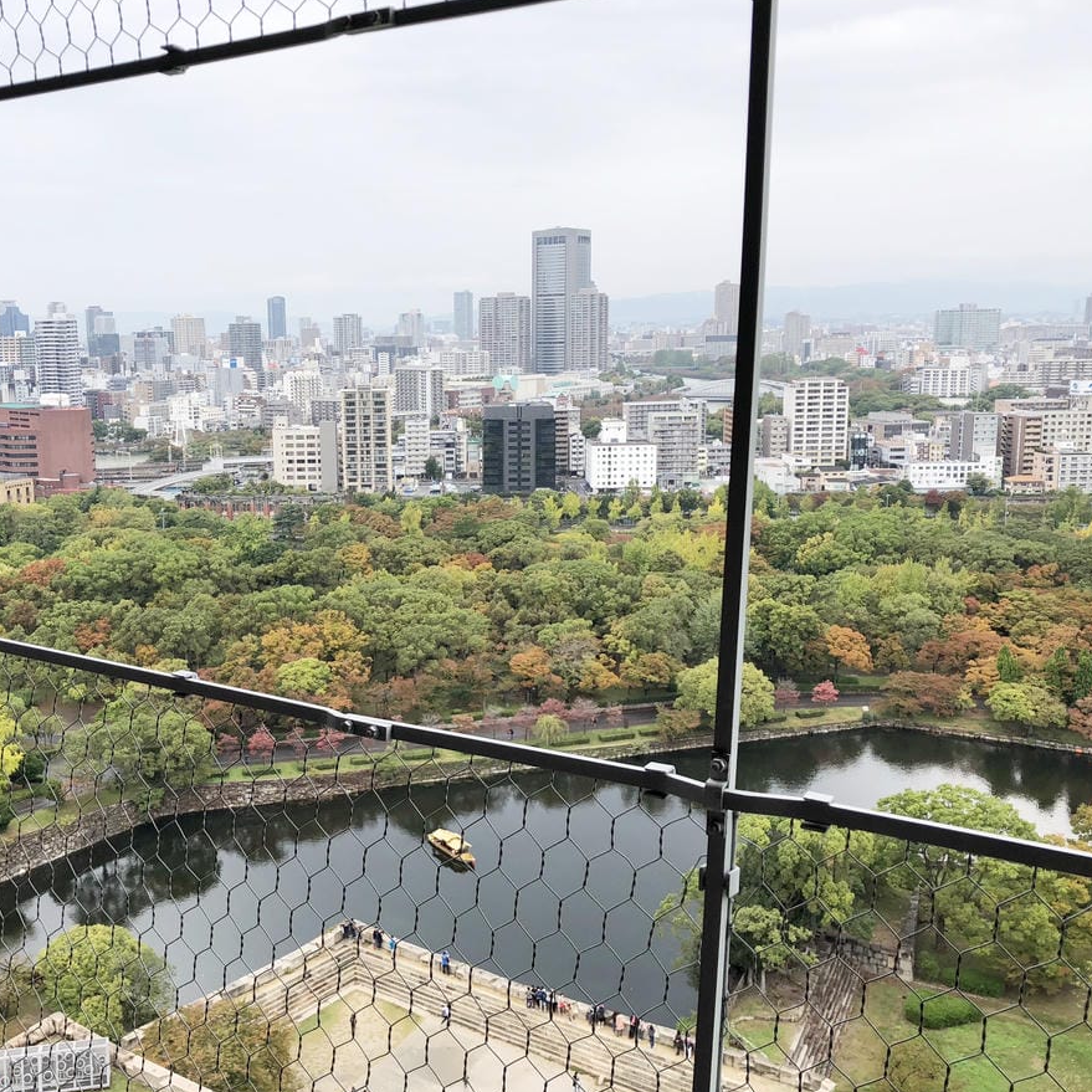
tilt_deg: -12.2
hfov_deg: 46.8
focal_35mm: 35
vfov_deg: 47.2
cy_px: 553
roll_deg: +0.6
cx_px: 403
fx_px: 1249
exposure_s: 1/510
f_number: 1.8
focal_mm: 3.99
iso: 20
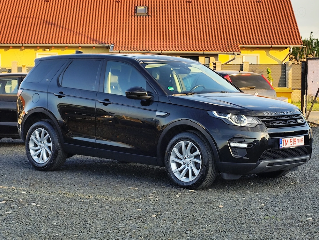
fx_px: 857
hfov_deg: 21.1
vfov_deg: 15.9
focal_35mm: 93
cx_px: 160
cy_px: 120
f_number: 1.65
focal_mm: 6.19
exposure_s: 1/245
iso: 50
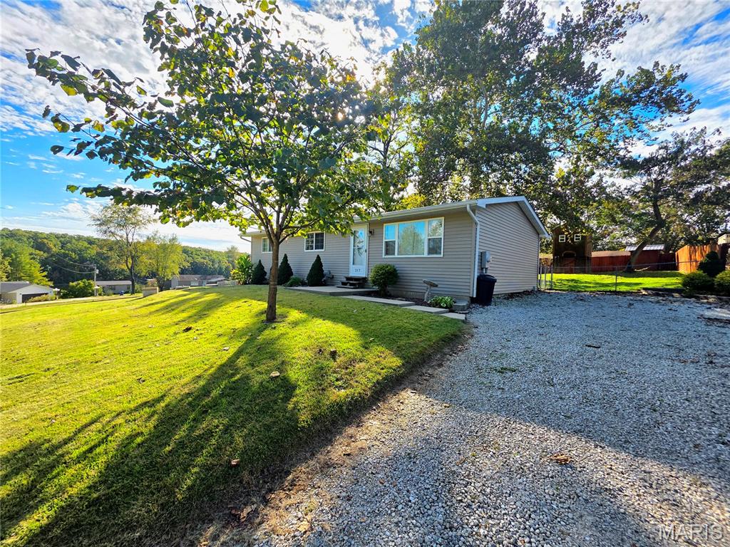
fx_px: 274
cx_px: 365
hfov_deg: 106.2
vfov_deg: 89.9
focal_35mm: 13
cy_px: 274
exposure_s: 1/1429
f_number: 1.9
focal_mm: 2.2
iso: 40
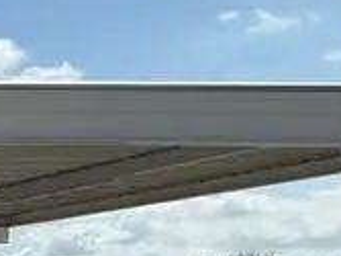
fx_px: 847
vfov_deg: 16.1
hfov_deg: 11.5
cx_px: -682
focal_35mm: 86
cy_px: 348
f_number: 2.2
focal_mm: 2.22
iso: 50
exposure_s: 1/4762
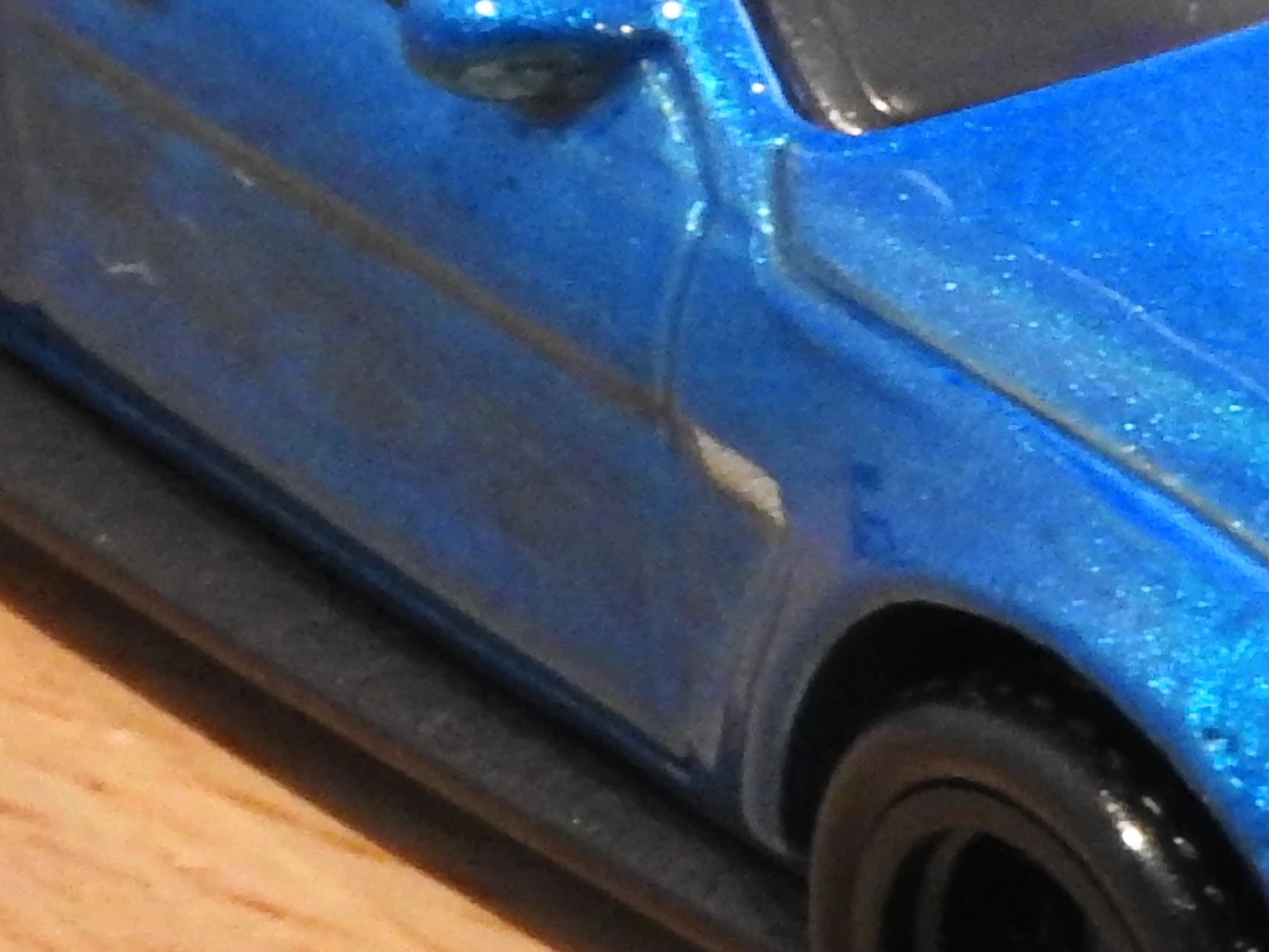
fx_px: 12502
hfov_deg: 5.8
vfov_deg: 4.4
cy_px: 277
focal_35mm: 341
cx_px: 984
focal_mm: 14.3
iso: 800
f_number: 8
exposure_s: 1/4
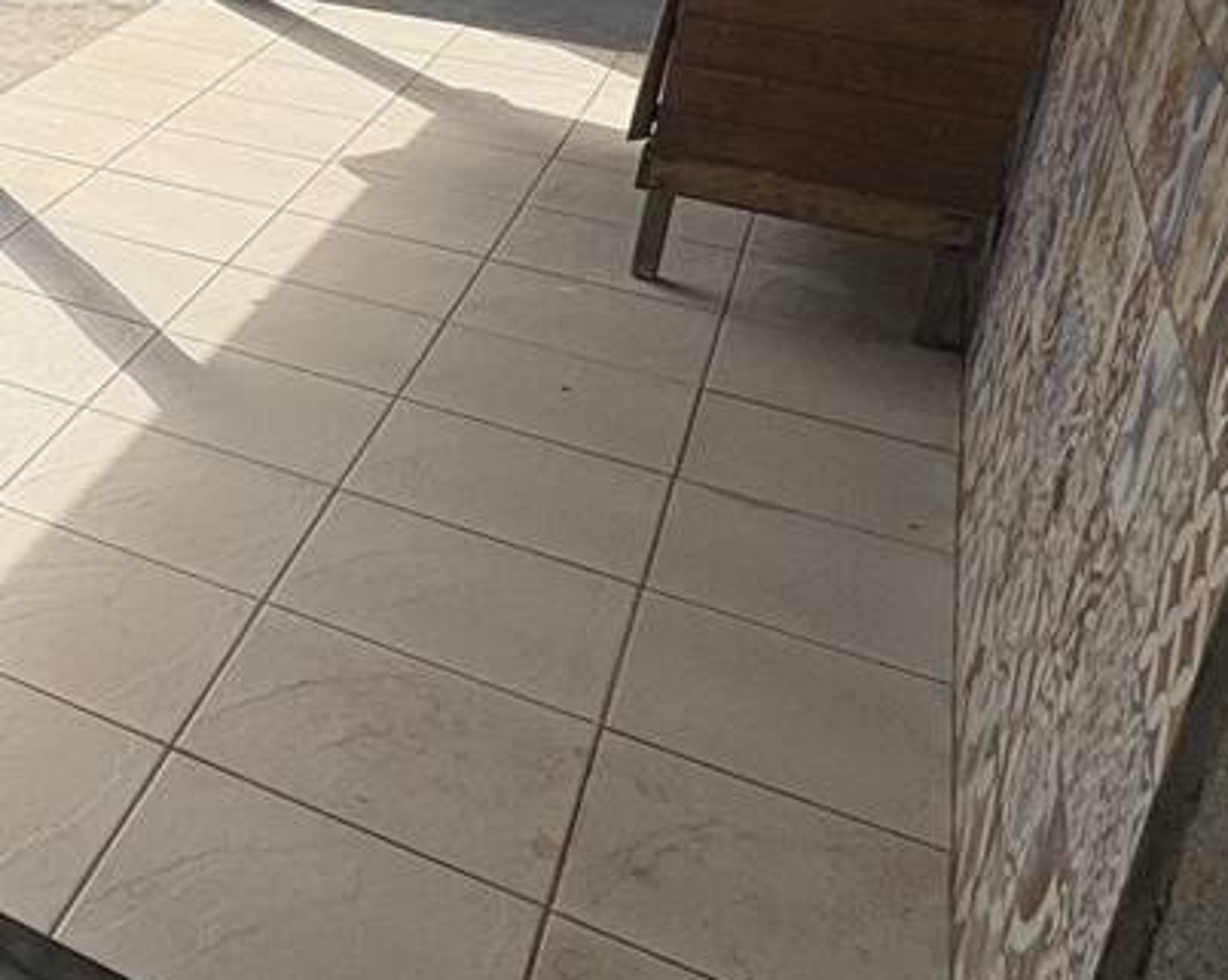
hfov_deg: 27.3
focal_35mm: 49
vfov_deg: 28.9
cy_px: 9
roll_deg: -0.7
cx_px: -587
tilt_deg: -15.4
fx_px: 1780
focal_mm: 2.22
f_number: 2.2
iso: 50
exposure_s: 1/1600
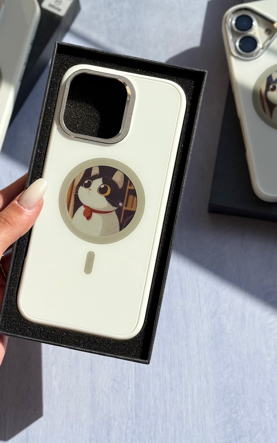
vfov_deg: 32.4
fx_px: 761
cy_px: 189
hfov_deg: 20.6
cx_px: 94
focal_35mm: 63
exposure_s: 1/7143
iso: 64
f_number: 1.78
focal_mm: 6.76
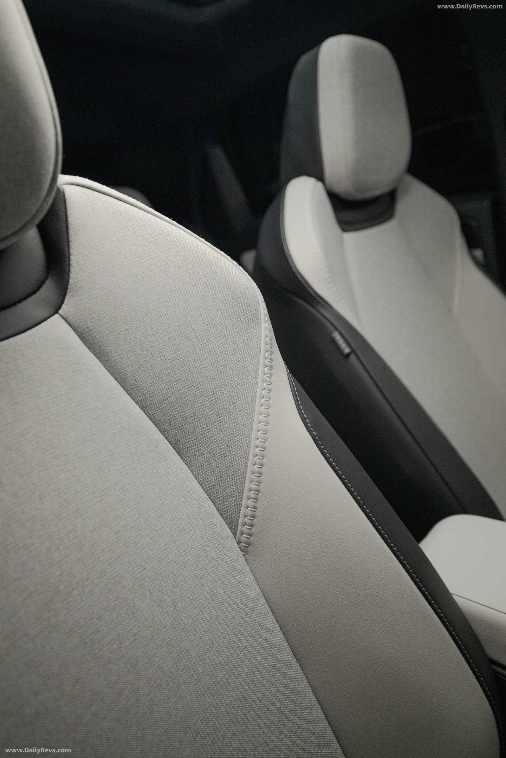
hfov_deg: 53.1
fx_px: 506
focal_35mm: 24
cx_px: 253
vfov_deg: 73.7
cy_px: 379
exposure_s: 1/640
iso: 800
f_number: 2.8
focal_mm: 24
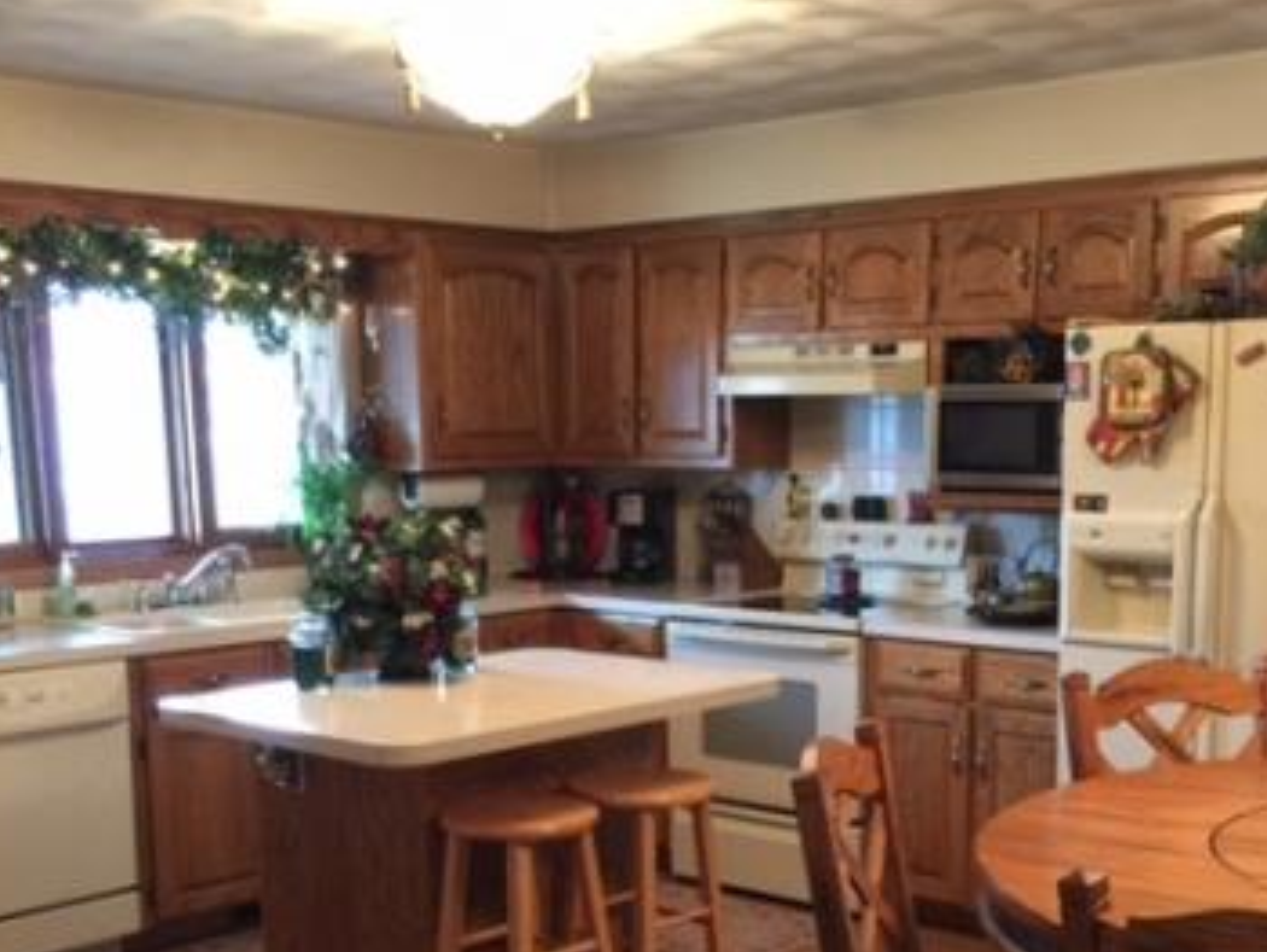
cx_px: 717
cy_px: 767
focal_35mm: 48
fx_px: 1758
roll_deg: -0.2
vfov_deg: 29.6
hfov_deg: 39.6
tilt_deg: -10.0
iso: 125
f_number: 2.2
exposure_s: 1/8
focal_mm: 4.15
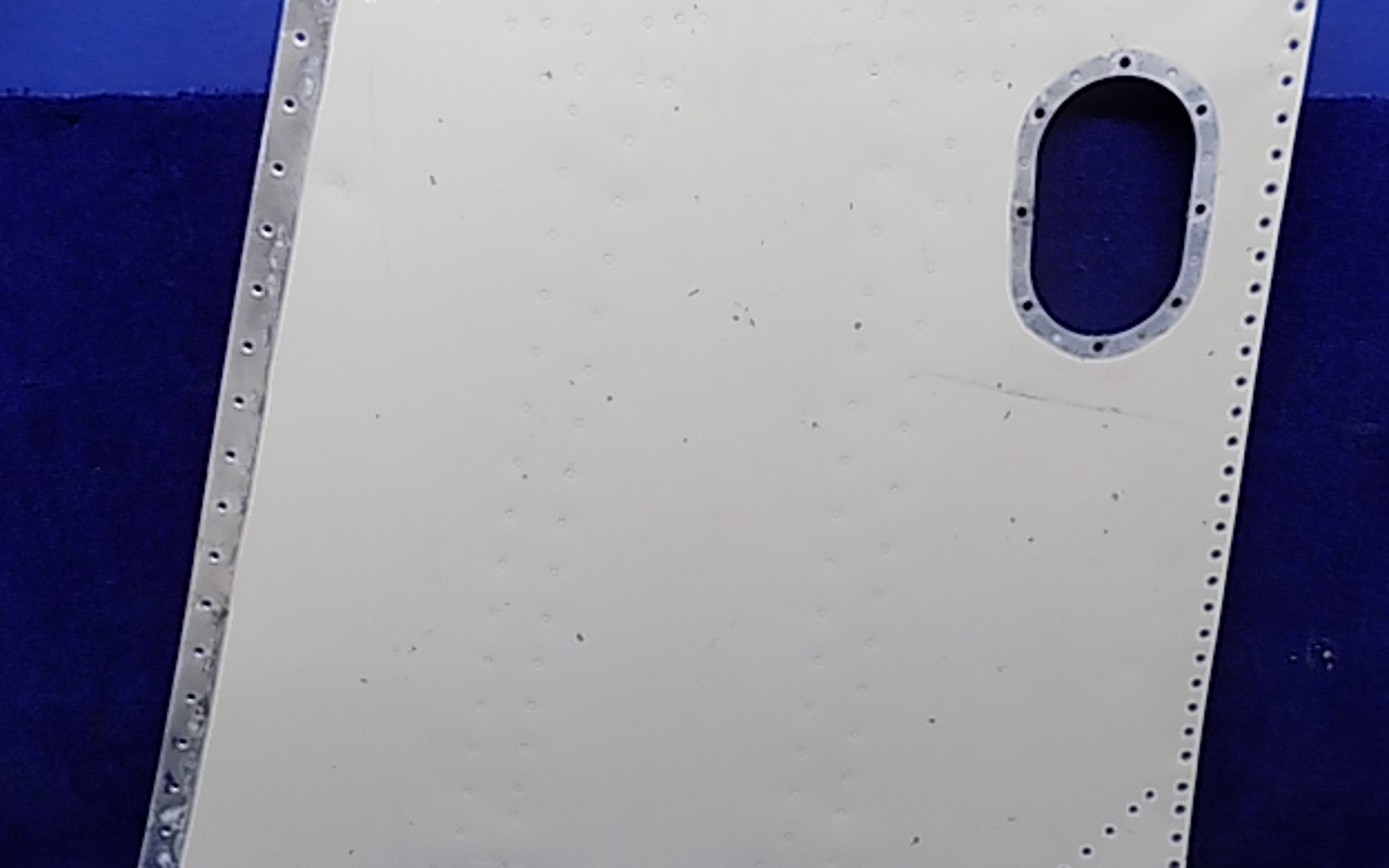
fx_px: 946
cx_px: 703
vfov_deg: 49.3
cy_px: 458
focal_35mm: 25
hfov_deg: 72.5
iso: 160
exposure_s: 1/30
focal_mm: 4
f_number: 3.1
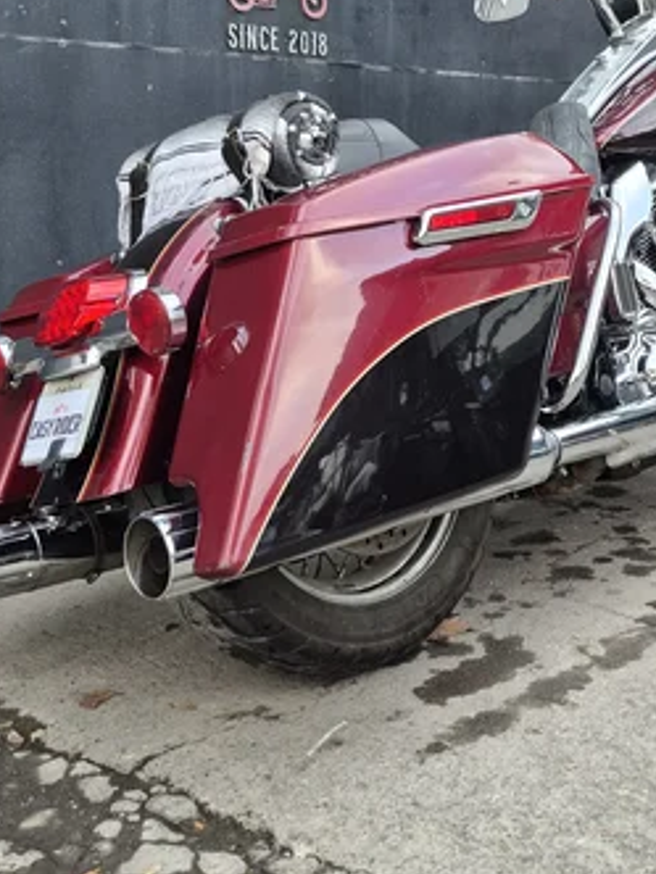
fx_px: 1314
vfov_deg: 36.1
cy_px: 229
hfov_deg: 27.6
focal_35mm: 52
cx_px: 494
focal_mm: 5.4
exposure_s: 1/100
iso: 100
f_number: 1.8
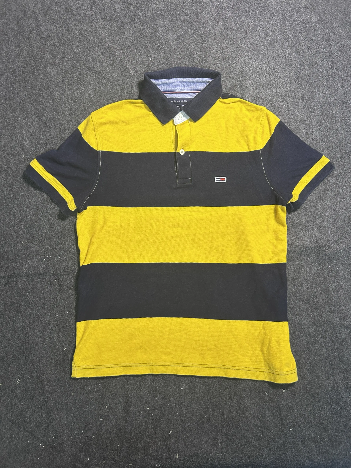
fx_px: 352
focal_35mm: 26
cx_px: 176
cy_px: 234
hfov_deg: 53.1
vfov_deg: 67.3
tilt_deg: -66.2
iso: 125
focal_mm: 5.7
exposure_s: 1/50
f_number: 1.5
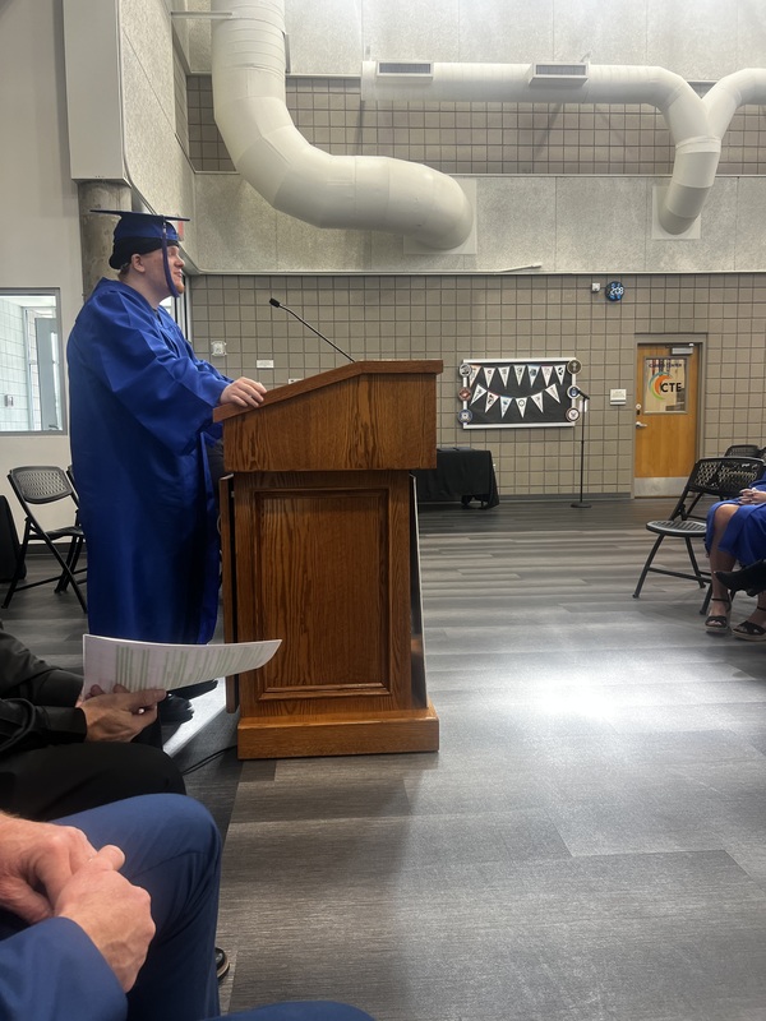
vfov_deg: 67.3
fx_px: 767
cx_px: 383
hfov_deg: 53.1
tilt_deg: -4.9
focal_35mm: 26
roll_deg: +0.8
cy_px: 510
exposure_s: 1/120
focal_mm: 5.7
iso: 125
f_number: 1.5
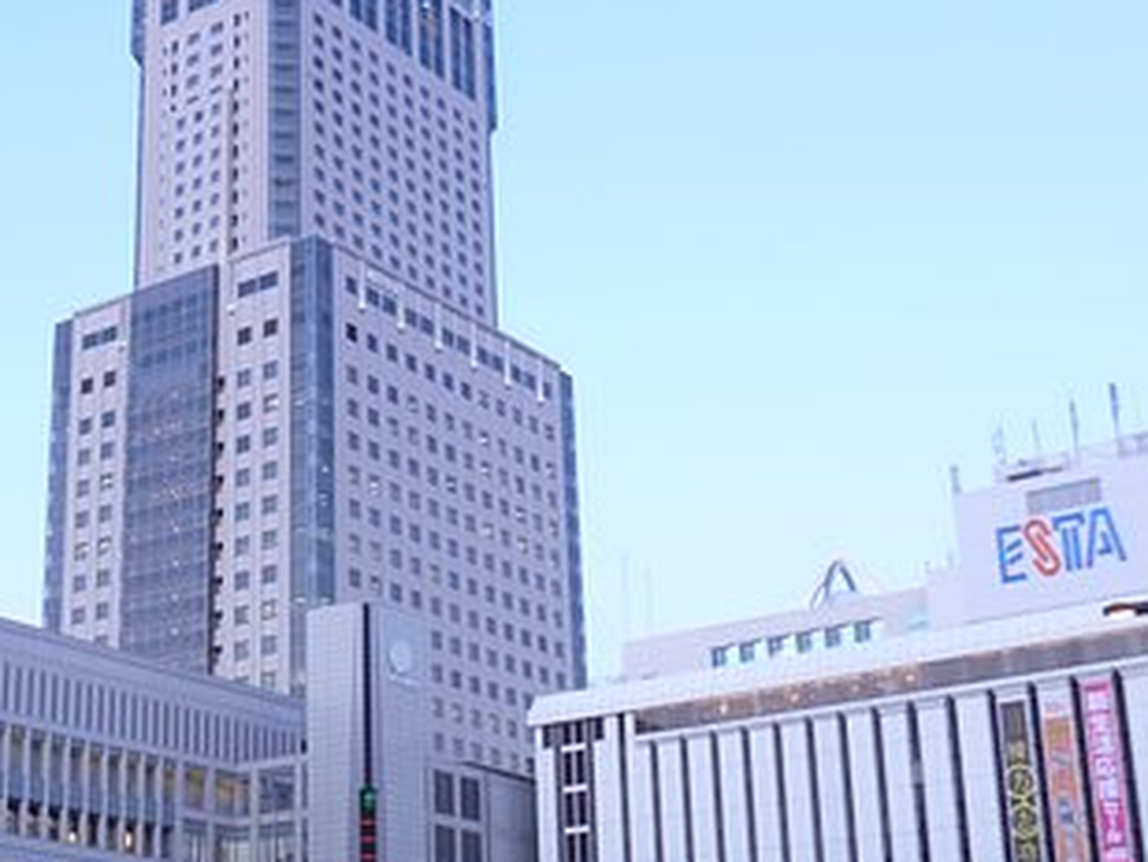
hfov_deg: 32.6
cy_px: 472
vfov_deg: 25.2
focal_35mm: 58
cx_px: 279
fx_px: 1924
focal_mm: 6.3
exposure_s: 1/30
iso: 200
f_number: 3.5
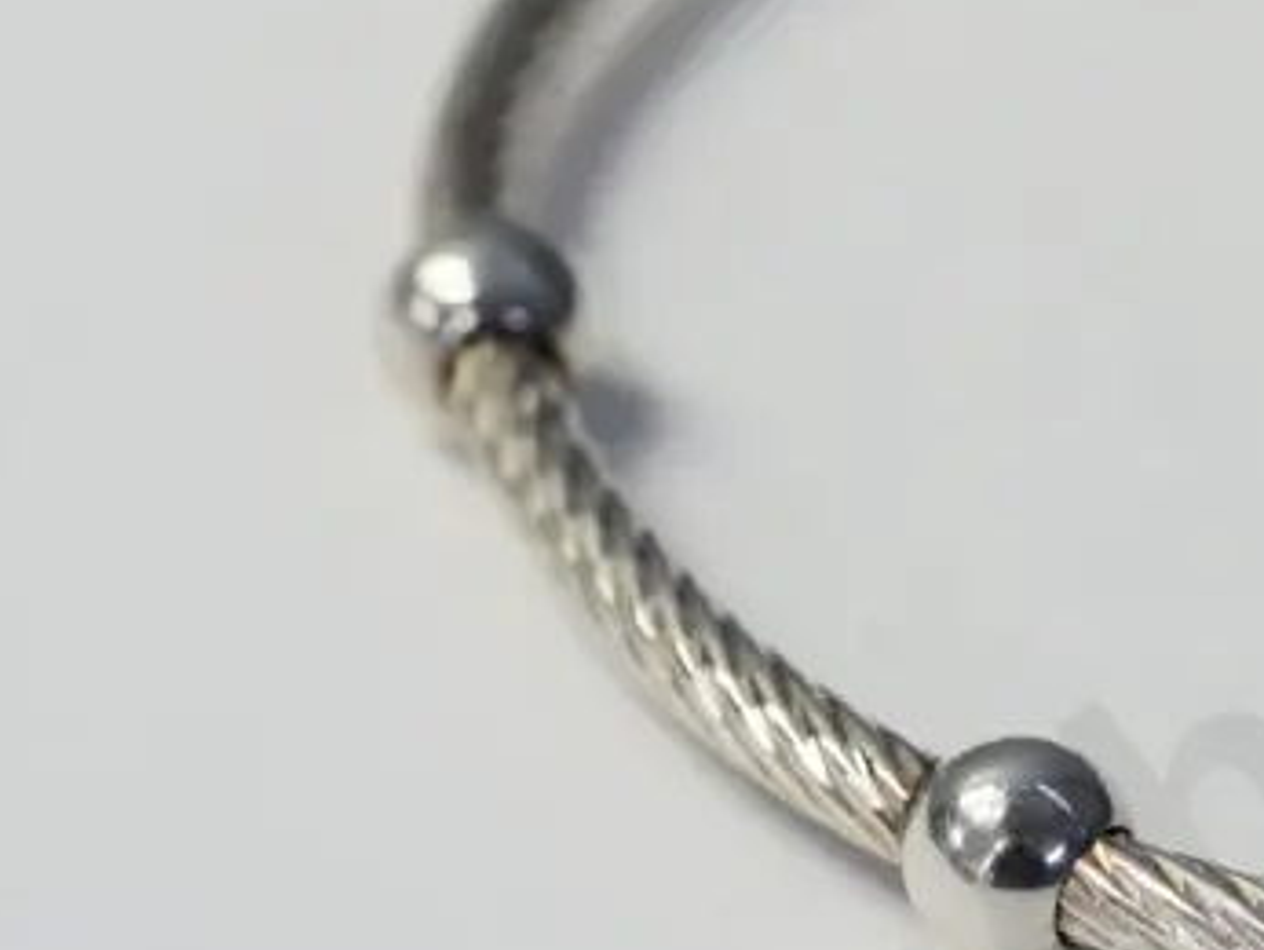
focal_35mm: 355
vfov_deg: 4.2
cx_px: 1841
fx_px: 12972
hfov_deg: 5.5
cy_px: 362
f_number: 4.5
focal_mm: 60
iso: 3200
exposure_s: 1/200
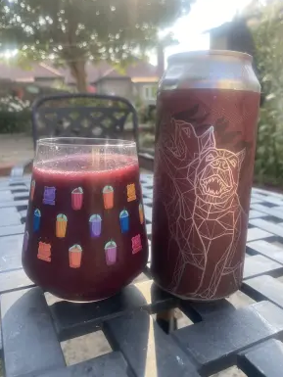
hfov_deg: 51.4
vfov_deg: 65.3
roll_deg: +0.2
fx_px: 294
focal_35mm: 27
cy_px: 182
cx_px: 145
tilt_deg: -12.7
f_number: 1.8
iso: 32
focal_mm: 4.25
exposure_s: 1/411
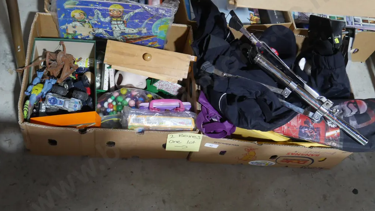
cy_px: 97
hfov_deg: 48.3
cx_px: 185
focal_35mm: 42
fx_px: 418
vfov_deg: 28.4
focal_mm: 19
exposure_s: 1/60
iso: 1250
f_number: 4.1
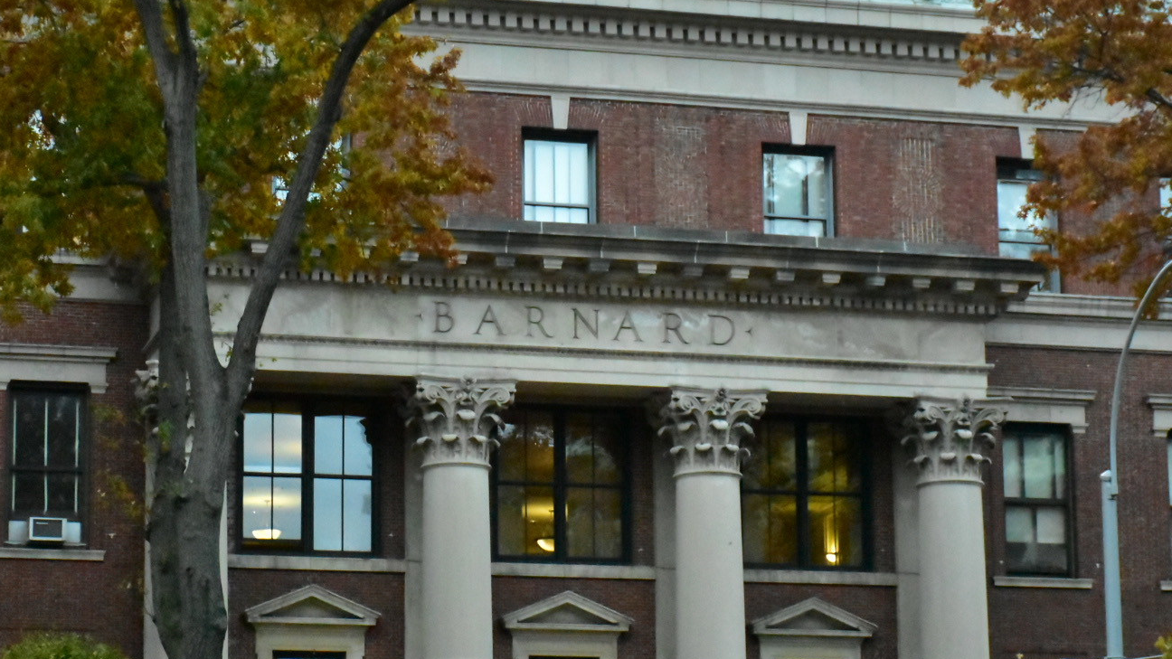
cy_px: 384
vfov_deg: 11.0
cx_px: 629
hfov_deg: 19.5
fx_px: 3418
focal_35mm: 110
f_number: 5
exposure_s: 1/1600
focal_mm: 56
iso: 16000
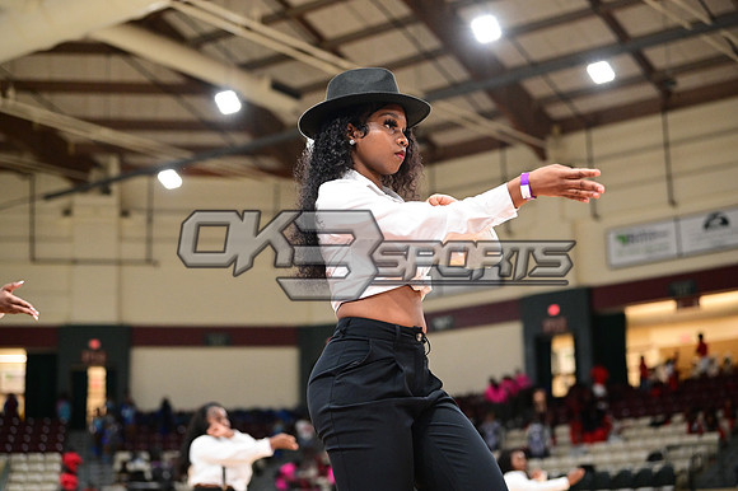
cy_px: 246
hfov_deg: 28.9
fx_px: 1434
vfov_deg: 19.4
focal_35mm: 70
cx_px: 369
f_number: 3.2
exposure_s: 1/1000
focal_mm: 70
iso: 6400
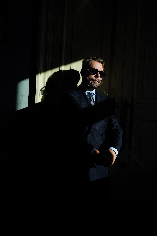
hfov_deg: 27.0
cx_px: 78
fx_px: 327
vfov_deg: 39.6
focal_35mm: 50
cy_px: 118
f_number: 2.2
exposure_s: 1/6400
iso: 100
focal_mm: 50
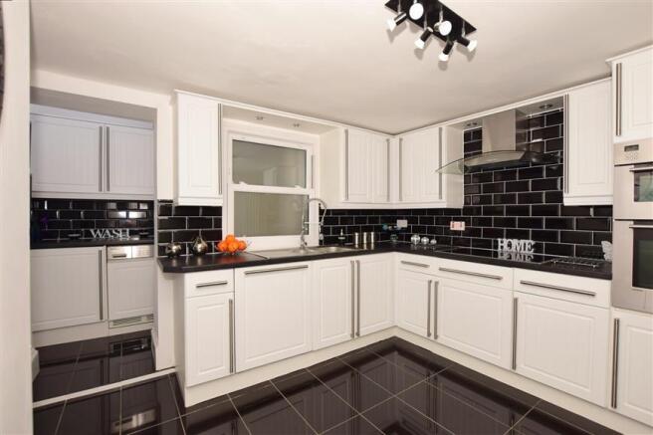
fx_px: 272
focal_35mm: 15
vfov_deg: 77.3
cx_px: 326
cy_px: 218
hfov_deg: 100.4
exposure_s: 1/60
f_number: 5
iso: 200
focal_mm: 10
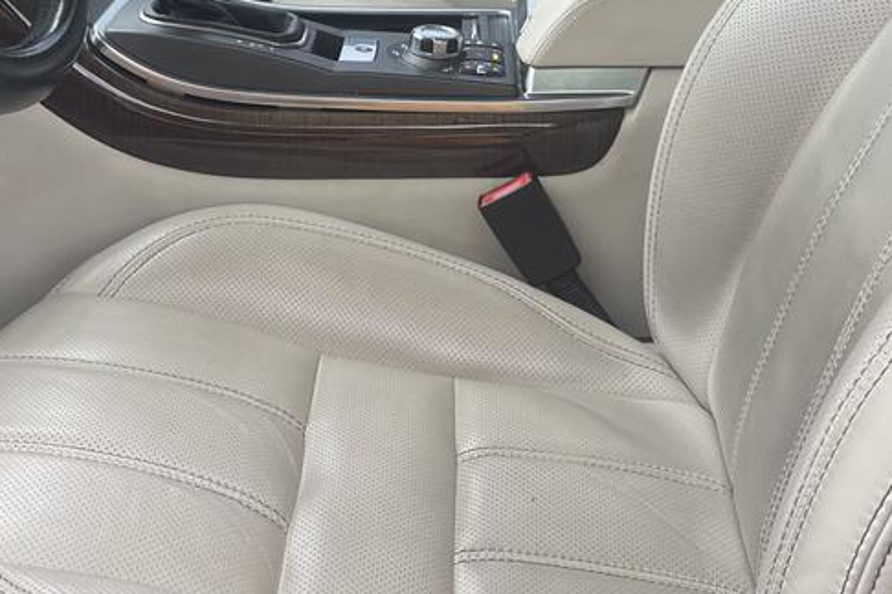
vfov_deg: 23.3
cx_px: 329
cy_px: 84
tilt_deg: -21.9
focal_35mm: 57
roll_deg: +11.8
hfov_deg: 34.8
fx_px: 1412
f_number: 1.6
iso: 50
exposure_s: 1/121
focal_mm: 4.2
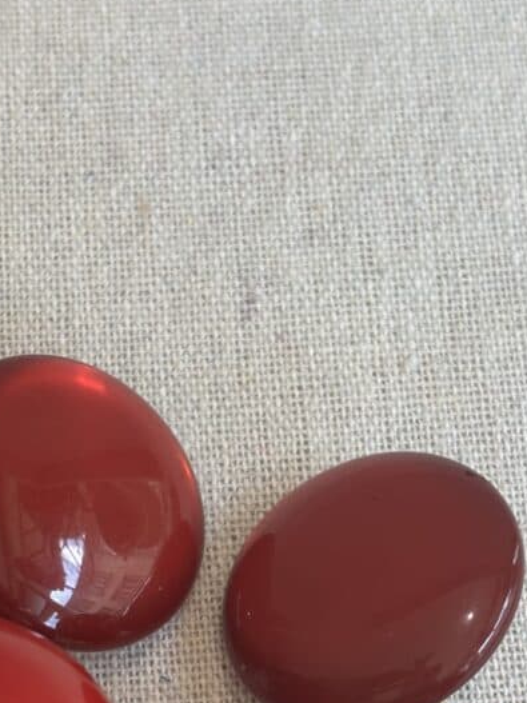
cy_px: 674
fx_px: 2051
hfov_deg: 14.6
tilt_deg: -68.7
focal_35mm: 101
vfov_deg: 19.0
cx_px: 223
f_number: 1.6
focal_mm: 5.96
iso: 32
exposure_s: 1/194
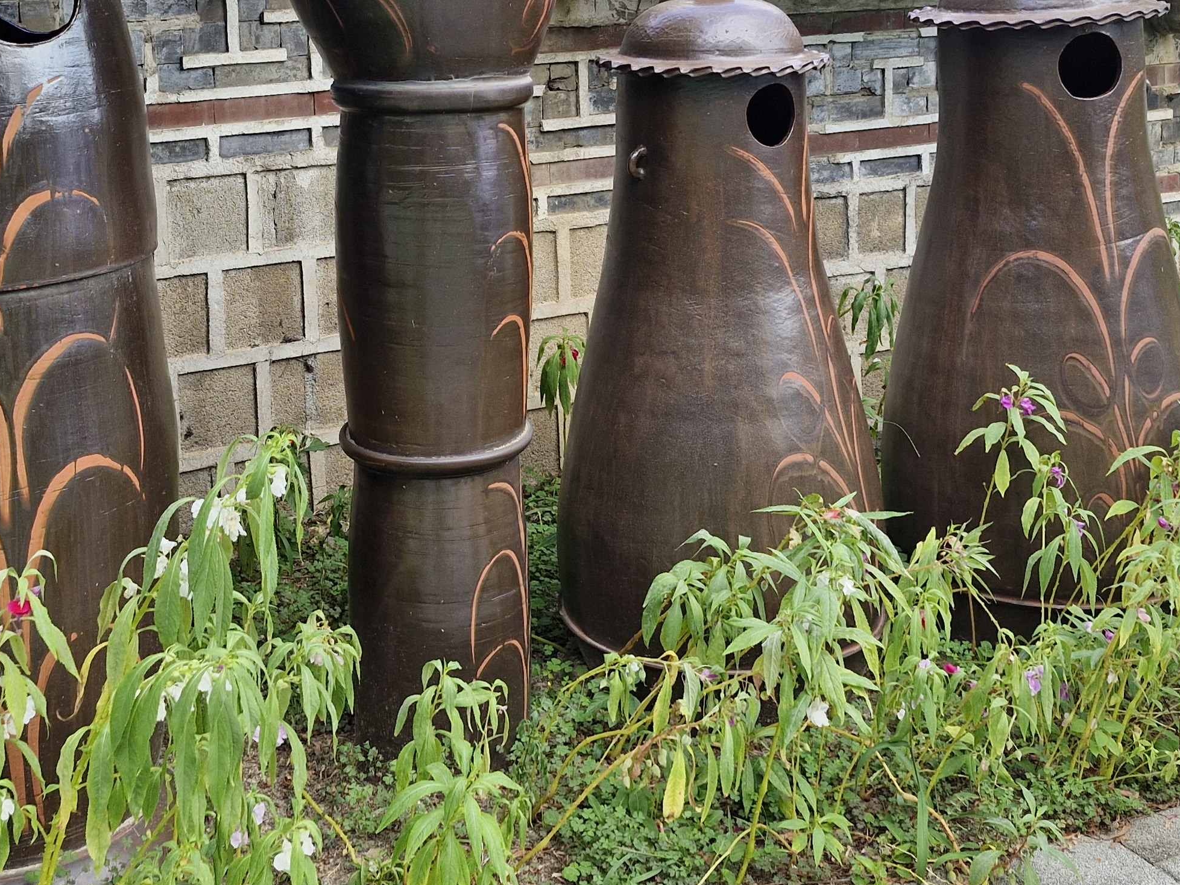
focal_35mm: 47
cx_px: 522
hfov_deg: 40.4
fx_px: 1602
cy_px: 93
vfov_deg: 29.6
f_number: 1.8
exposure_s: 1/336
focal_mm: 5.54
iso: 50
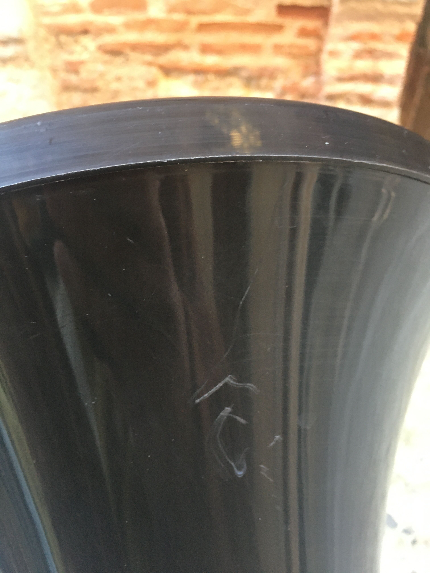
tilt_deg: -45.6
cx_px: 215
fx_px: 480
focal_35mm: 29
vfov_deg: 61.7
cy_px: 286
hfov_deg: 48.2
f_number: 2.2
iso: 125
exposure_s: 1/33
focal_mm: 4.15
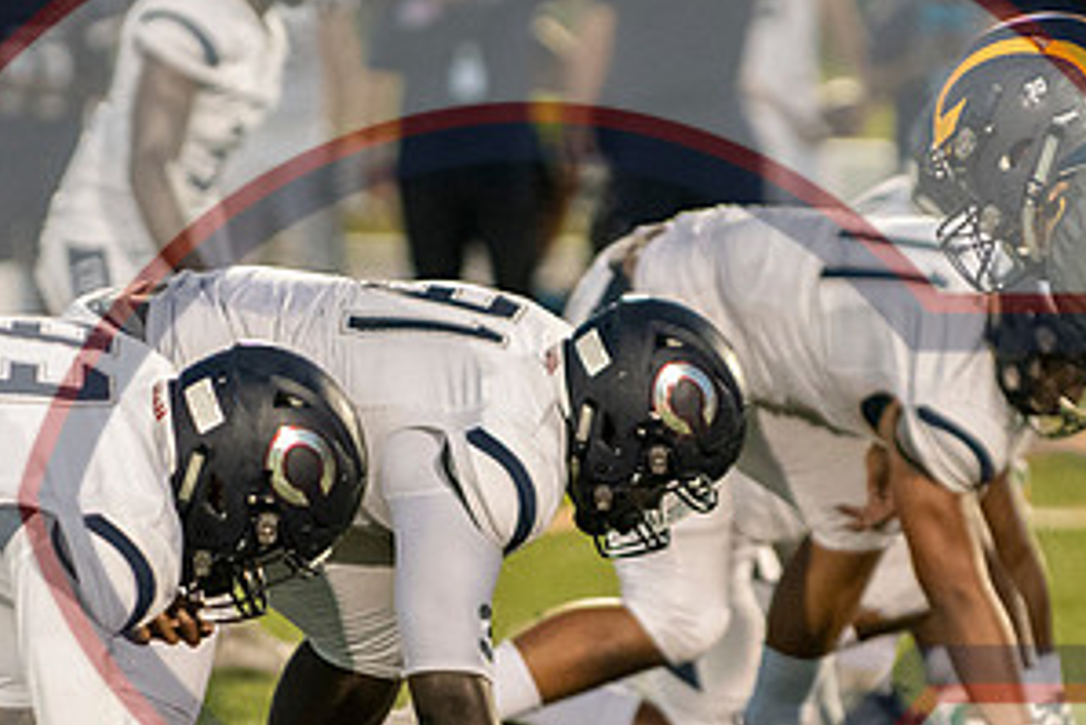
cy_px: 497
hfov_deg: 3.5
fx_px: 17595
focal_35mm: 583
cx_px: 514
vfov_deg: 2.4
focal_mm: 200
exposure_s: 1/1600
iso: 7200
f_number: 2.8
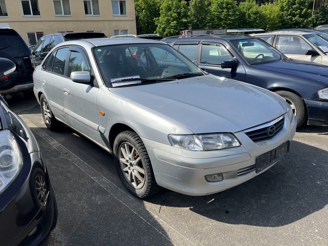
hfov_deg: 67.3
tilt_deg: -17.3
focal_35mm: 26
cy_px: 123
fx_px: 246
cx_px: 164
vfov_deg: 53.1
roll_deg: +2.1
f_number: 1.5
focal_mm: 5.7
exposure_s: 1/2994
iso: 50
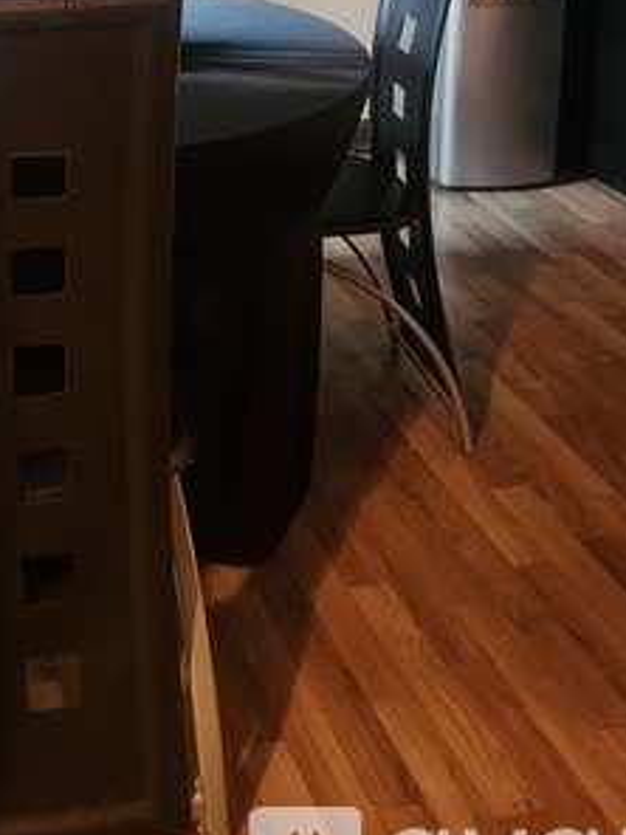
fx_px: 1302
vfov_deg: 32.4
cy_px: -21
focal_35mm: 54
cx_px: 0
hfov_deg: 25.7
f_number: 1.8
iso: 1000
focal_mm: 5
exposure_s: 1/24
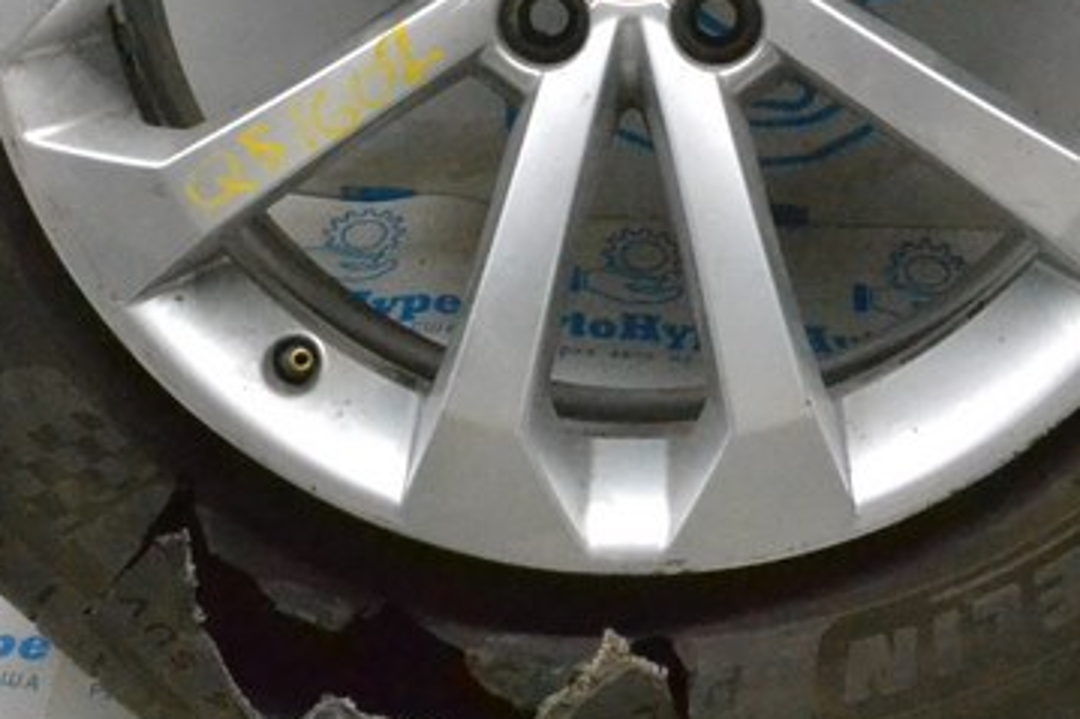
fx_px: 2309
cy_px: -116
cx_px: 653
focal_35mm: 77
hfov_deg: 26.3
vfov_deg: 17.0
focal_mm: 18
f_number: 13
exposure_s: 1/100
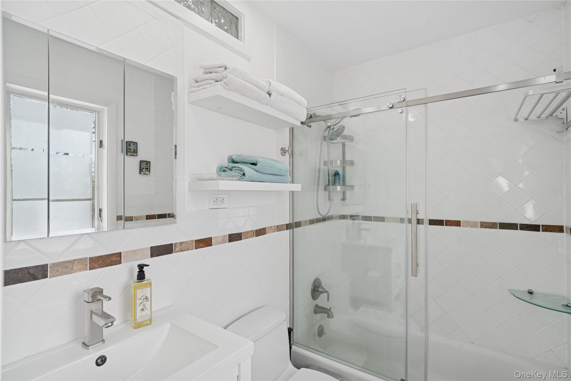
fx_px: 254
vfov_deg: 73.7
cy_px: 190
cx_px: 286
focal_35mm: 16
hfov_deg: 96.7
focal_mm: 16
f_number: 9
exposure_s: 1/15
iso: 200
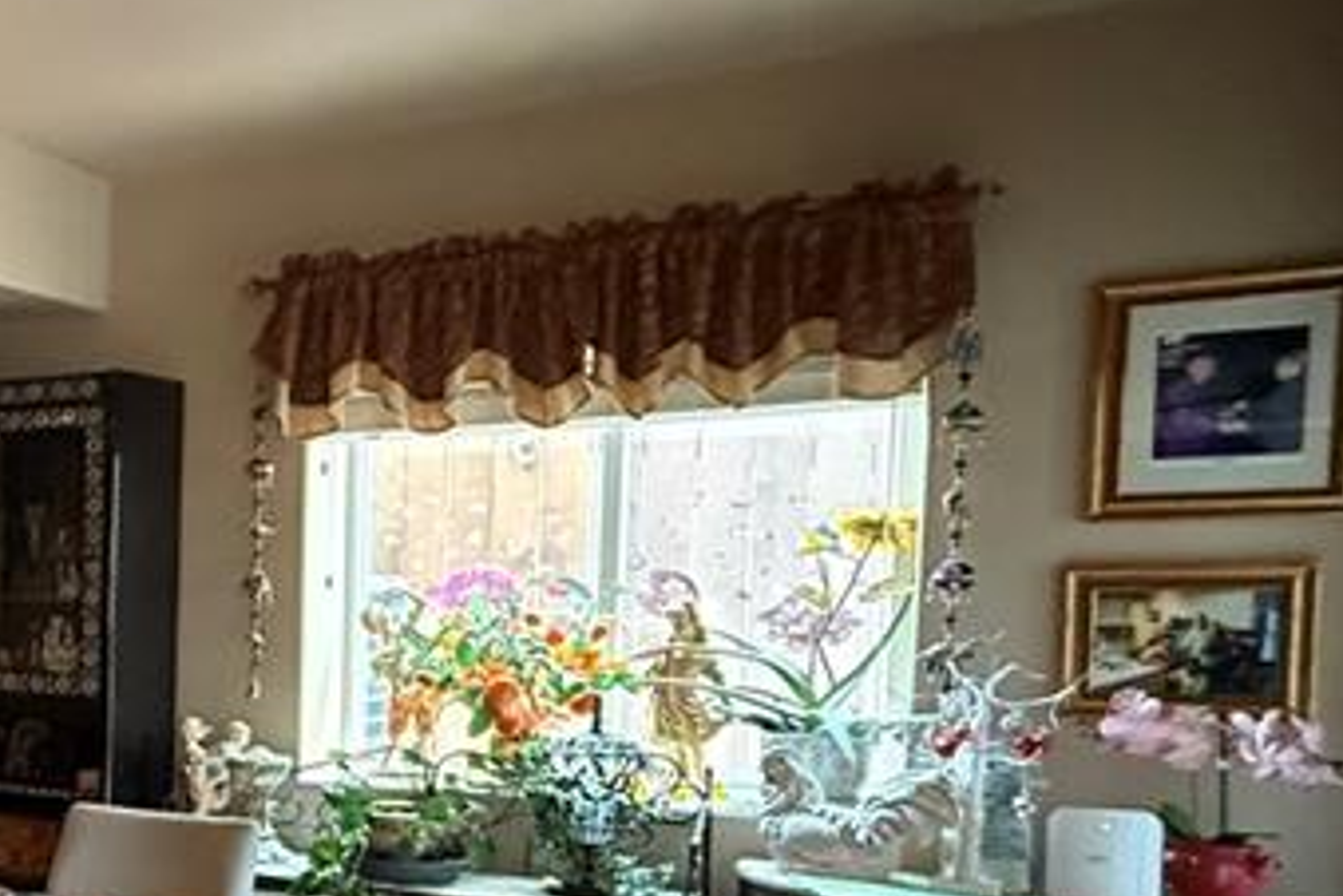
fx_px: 1641
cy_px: 696
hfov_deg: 32.8
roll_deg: +0.3
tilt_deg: -3.0
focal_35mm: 44
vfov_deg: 29.9
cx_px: -416
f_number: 2.2
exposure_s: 1/40
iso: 1250
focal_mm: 2.22
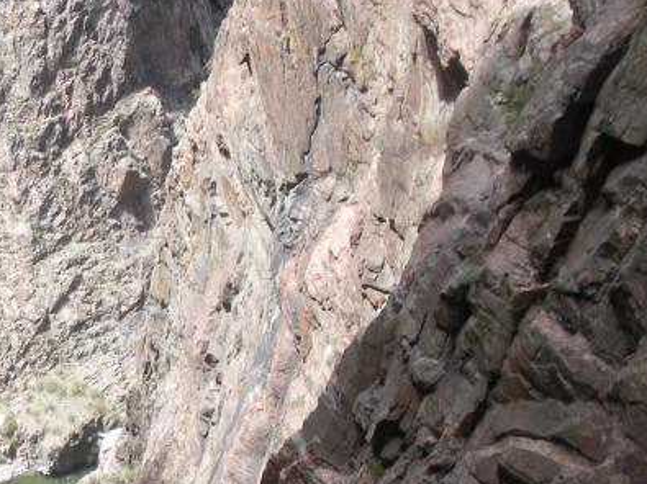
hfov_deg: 25.5
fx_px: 1364
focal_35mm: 73
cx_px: 18
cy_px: 406
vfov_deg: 19.9
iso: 64
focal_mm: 6.3
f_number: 3.5
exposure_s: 1/144
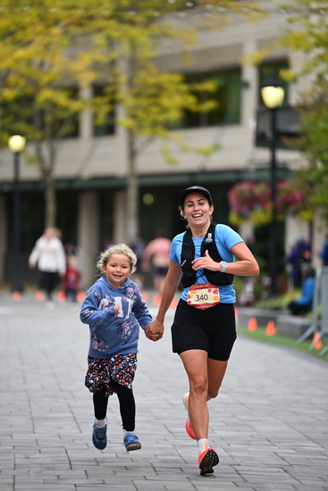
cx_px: 164
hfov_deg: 6.9
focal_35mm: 200
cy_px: 246
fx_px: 2731
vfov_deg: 10.3
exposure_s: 1/2000
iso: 640
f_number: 2.8
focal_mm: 200
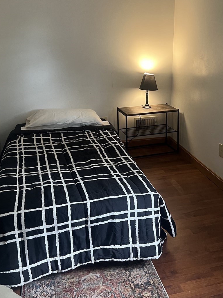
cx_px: 126
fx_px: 335
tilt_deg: -8.2
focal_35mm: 39
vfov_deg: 47.0
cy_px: 96
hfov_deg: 36.8
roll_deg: -0.4
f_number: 1.5
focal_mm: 5.7
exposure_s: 1/60
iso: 200
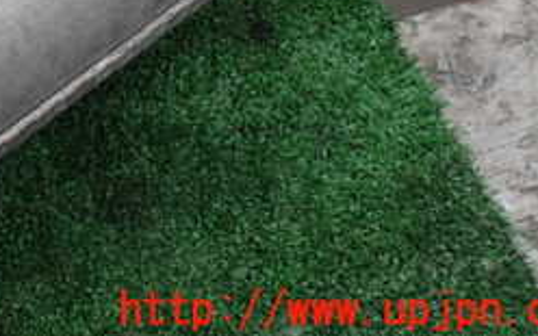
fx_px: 938
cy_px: -150
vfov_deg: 18.3
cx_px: -41
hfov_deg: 29.2
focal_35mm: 64
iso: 100
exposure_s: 1/200
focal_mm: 4.5
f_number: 2.8
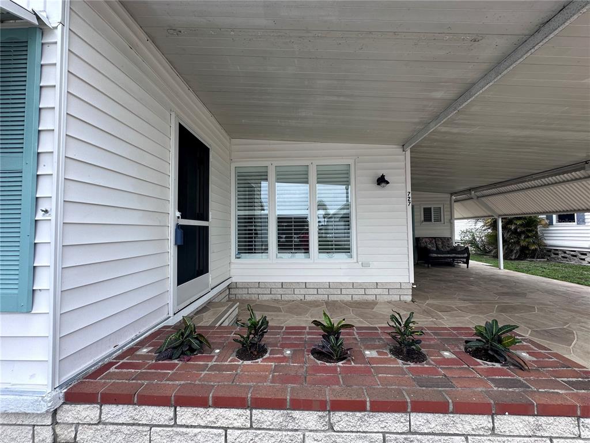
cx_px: 295
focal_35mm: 14
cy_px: 222
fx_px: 239
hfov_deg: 102.1
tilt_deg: +1.9
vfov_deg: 85.7
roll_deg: +0.7
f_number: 2.2
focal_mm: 2.22
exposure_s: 1/924
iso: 50
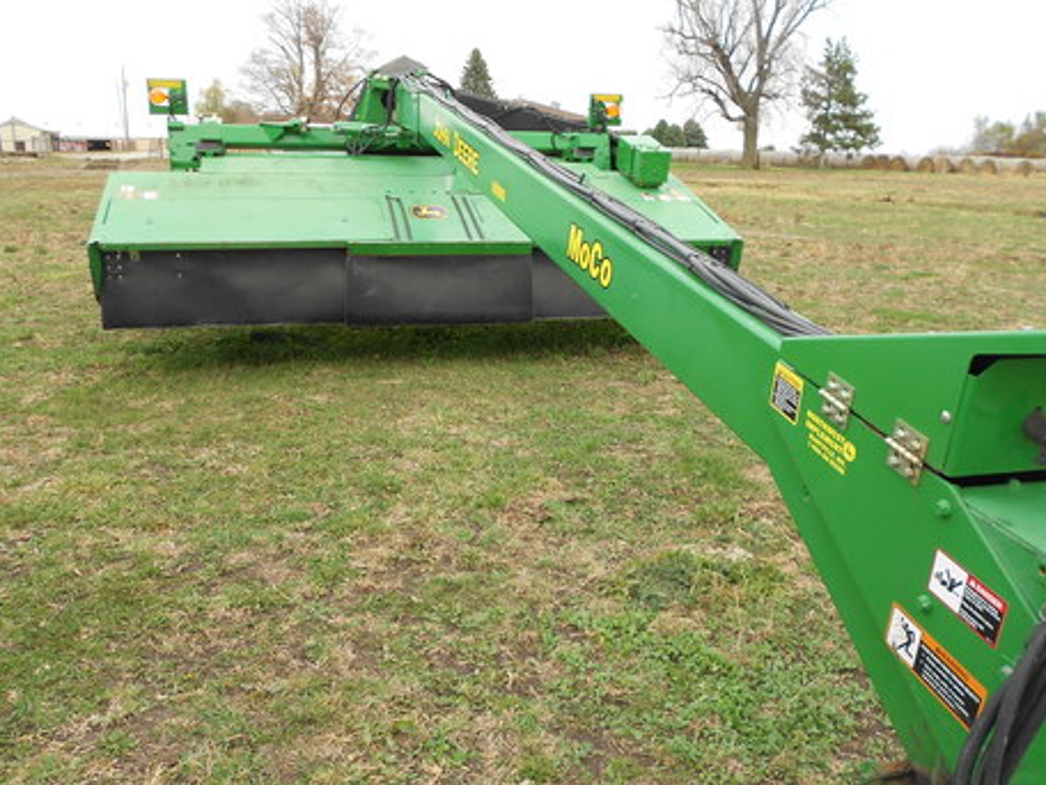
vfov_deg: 45.4
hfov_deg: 58.4
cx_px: 525
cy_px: 397
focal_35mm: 31
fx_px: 937
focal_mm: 4.6
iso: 80
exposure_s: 1/250
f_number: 3.2
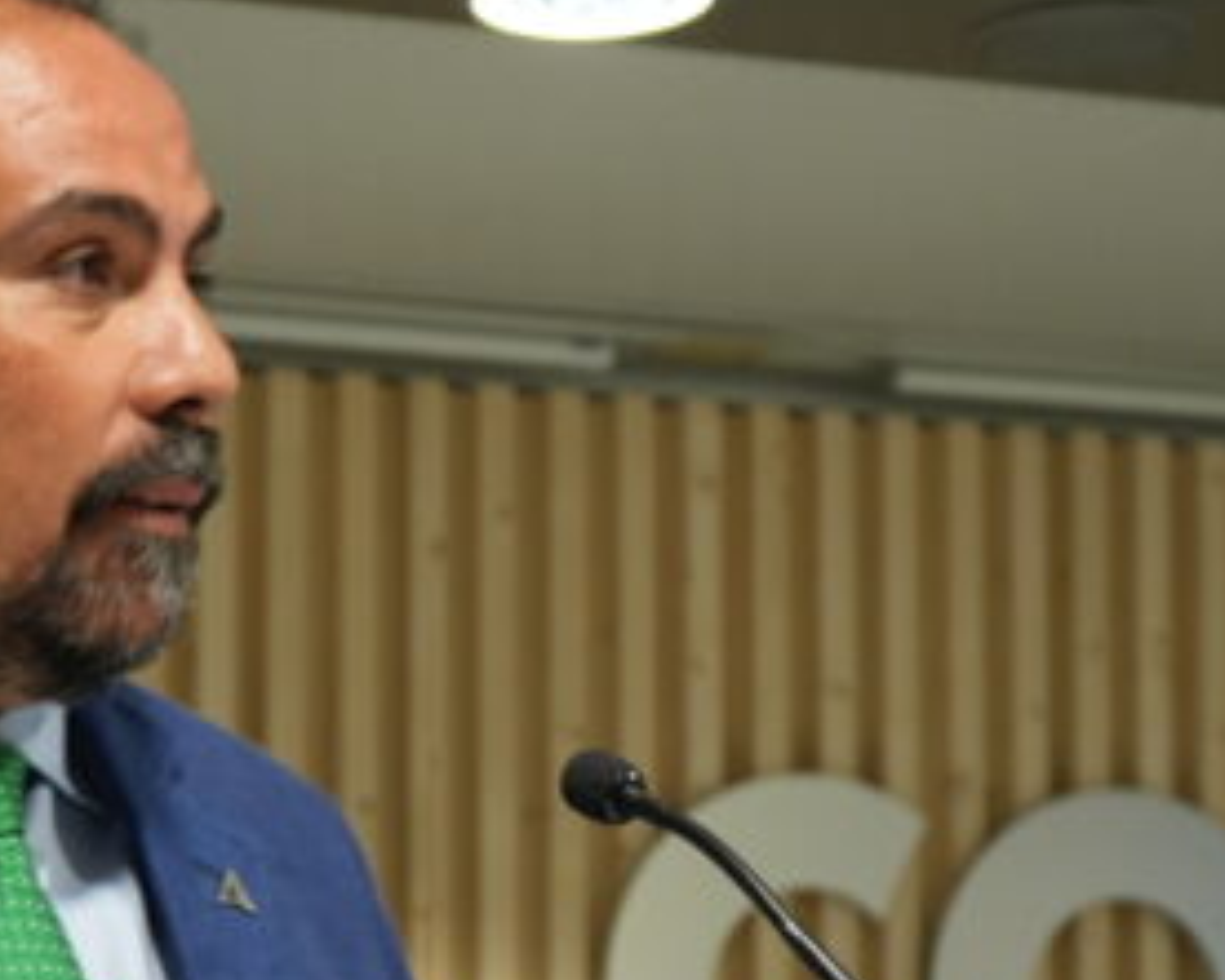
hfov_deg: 14.1
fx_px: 4932
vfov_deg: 11.2
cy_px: 1031
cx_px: 200
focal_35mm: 136
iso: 800
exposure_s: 1/40
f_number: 4
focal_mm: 39
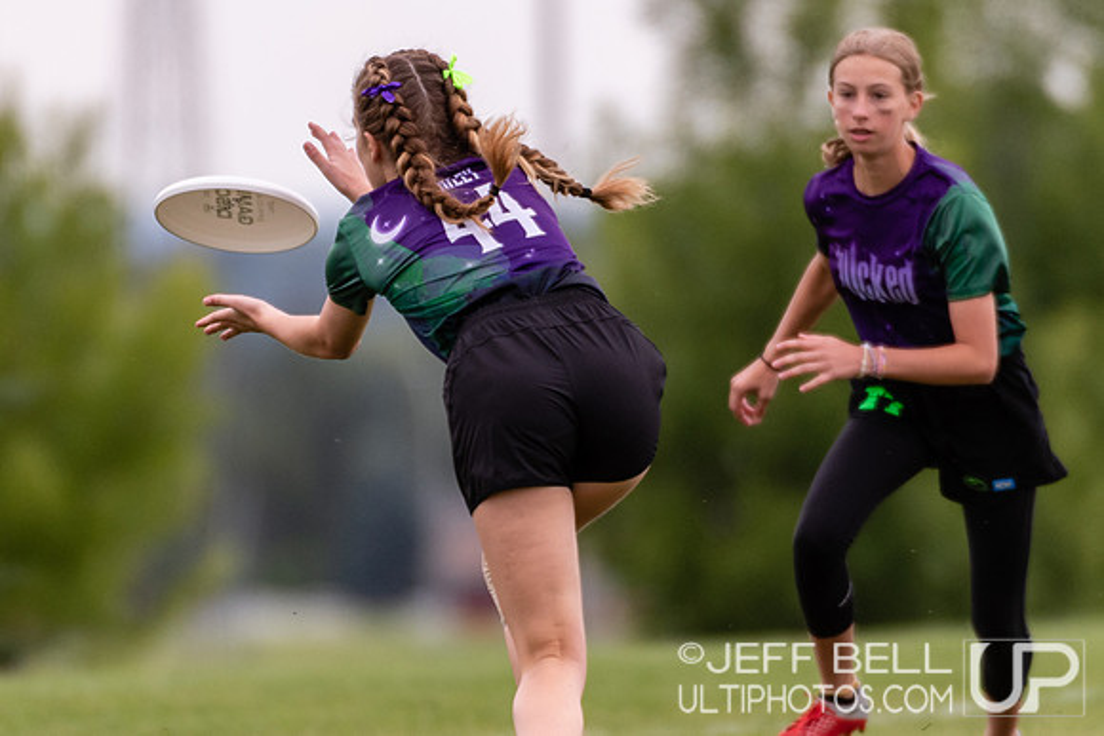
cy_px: 444
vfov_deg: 1.3
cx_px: 421
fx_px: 31612
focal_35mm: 1031
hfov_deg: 2.0
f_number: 4
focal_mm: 400
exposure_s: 1/1000
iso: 400
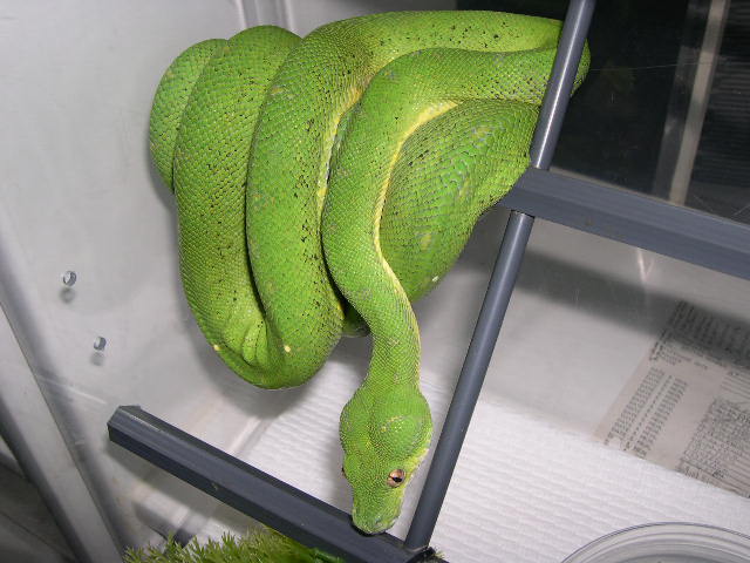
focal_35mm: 38
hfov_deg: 49.0
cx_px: 375
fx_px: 823
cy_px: 282
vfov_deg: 37.7
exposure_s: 1/60
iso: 100
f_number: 7.6
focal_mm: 8
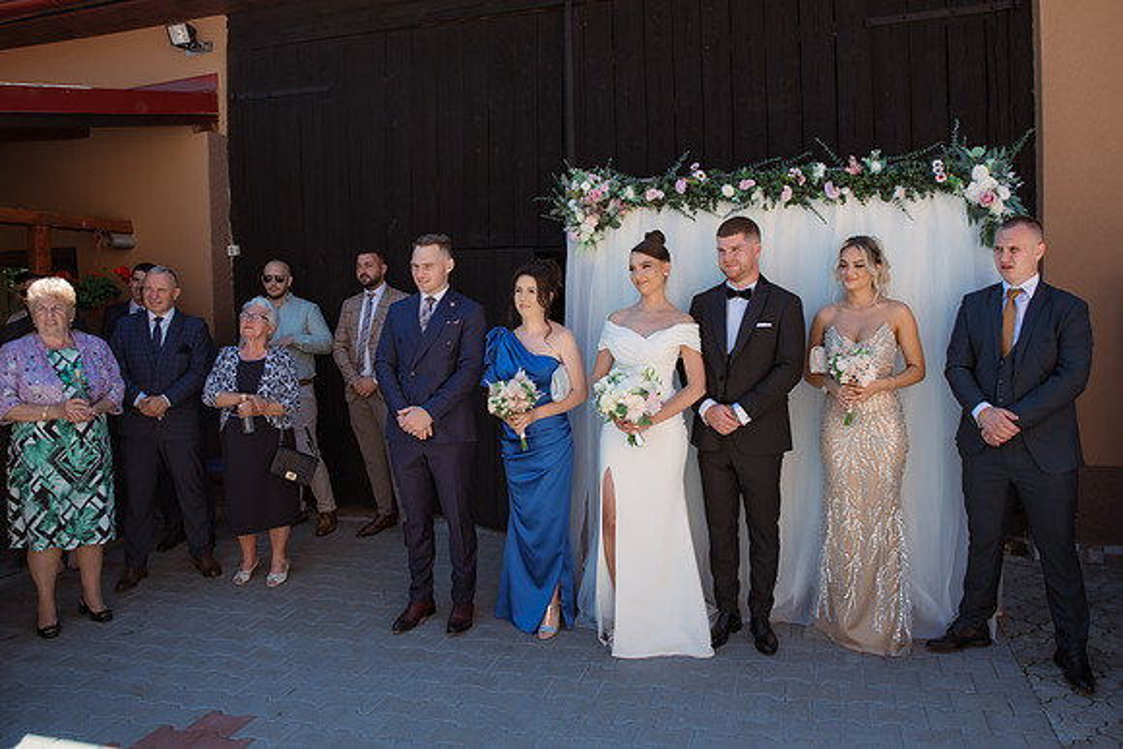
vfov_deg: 50.0
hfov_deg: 69.9
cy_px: 348
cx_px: 601
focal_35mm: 26
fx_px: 802
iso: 320
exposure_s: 1/800
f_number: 4
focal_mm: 24
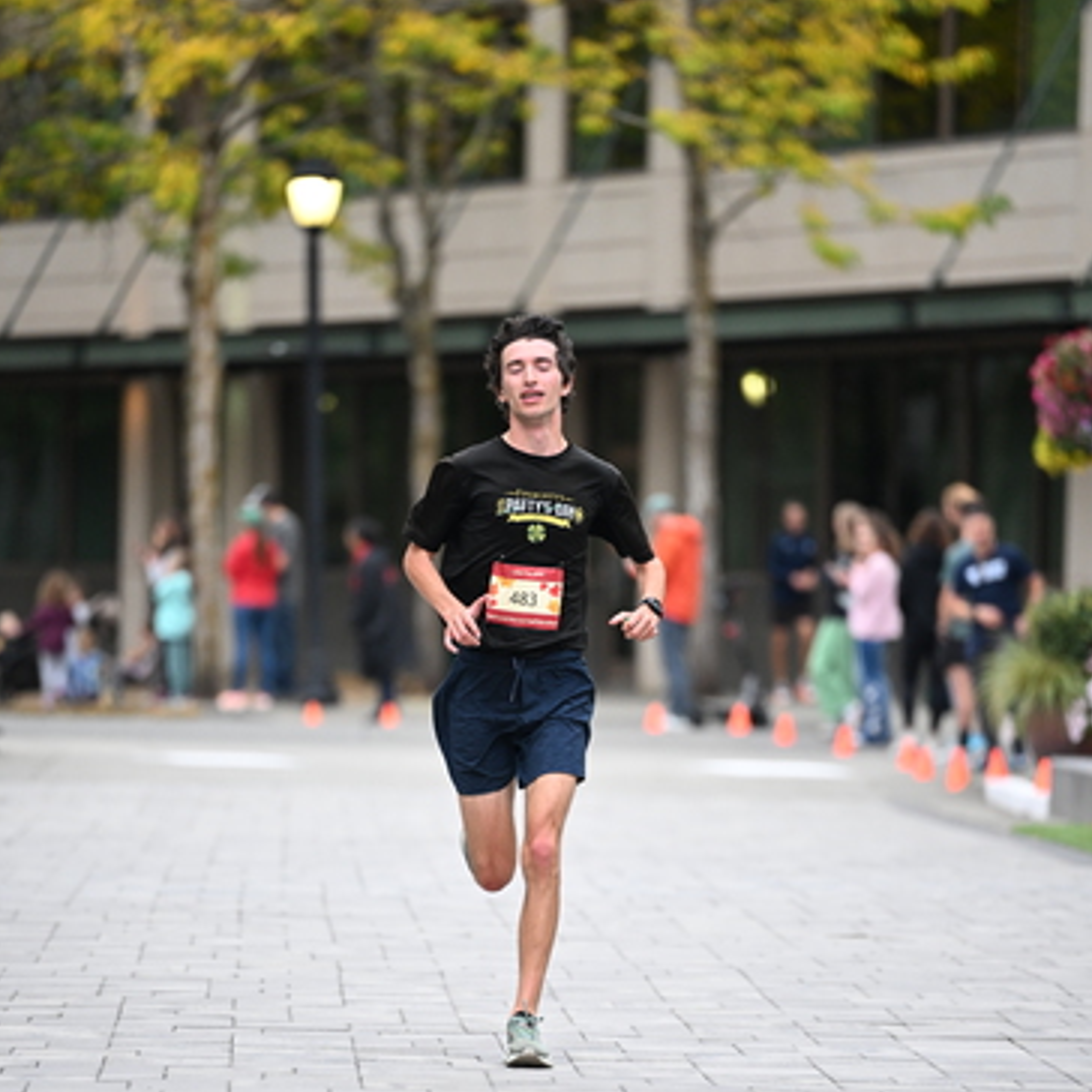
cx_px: 544
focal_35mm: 257
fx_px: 9172
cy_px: 750
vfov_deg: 6.8
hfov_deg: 6.8
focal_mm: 200
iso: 1600
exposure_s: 1/1000
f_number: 2.8
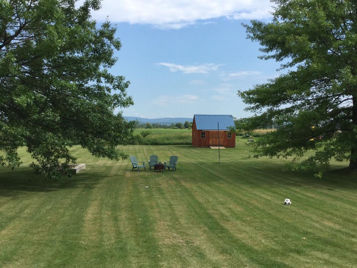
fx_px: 320
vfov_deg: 45.4
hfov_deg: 58.4
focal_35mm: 31
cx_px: 178
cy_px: 134
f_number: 2.4
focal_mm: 3.3
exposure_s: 1/1431
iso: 25
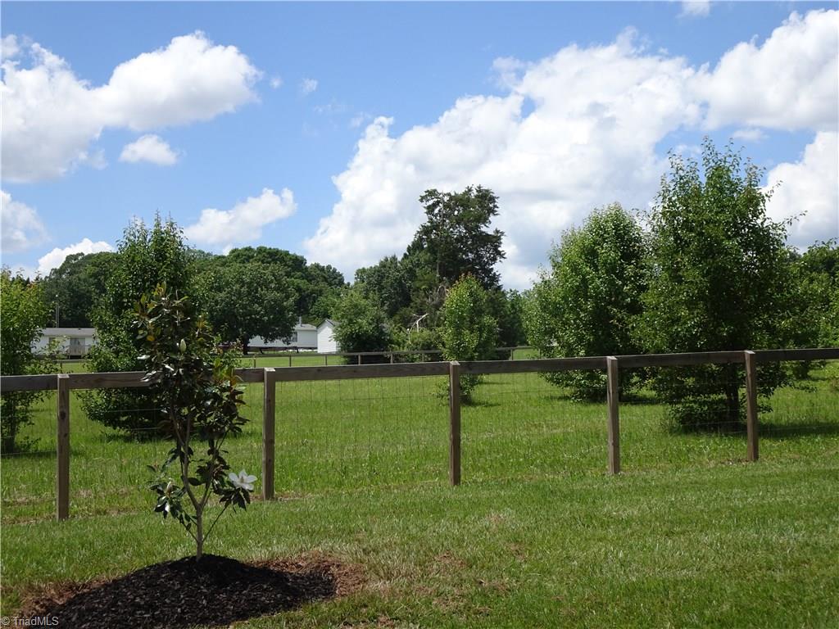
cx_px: 420
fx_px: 1163
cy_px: 314
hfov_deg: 39.7
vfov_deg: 30.3
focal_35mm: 48
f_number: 4.5
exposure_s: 1/640
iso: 80
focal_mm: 8.18
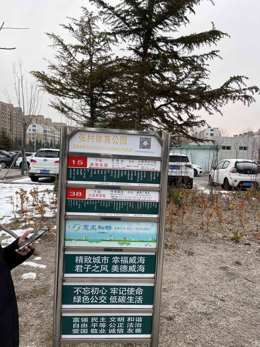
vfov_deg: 67.3
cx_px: 130
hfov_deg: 53.1
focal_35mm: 26
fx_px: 260
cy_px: 174
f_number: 1.6
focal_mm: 5.1
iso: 32
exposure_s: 1/142
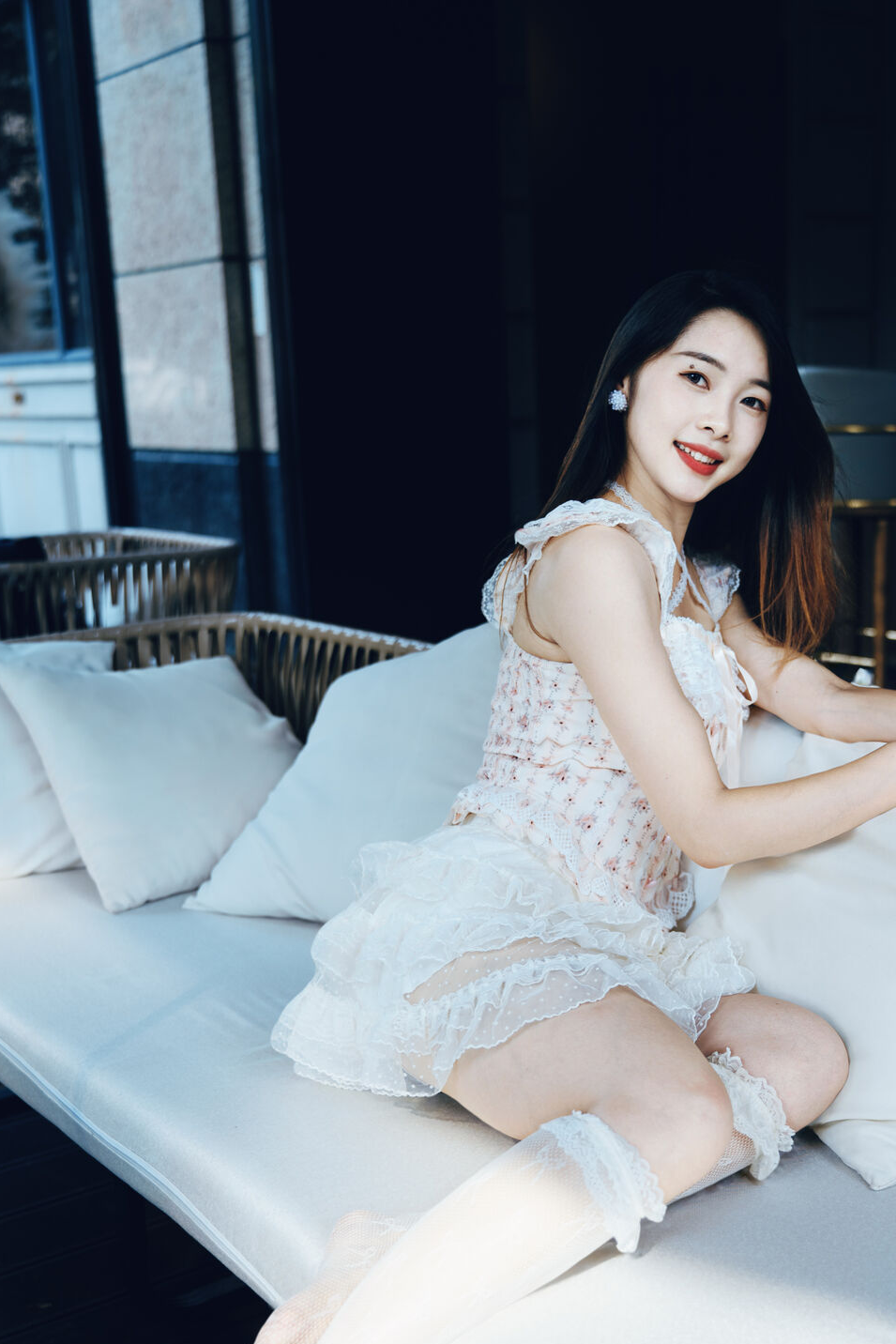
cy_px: 829
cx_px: 551
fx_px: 1642
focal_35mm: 44
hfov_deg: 30.4
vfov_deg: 44.2
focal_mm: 35
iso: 100
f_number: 2.8
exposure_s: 1/320
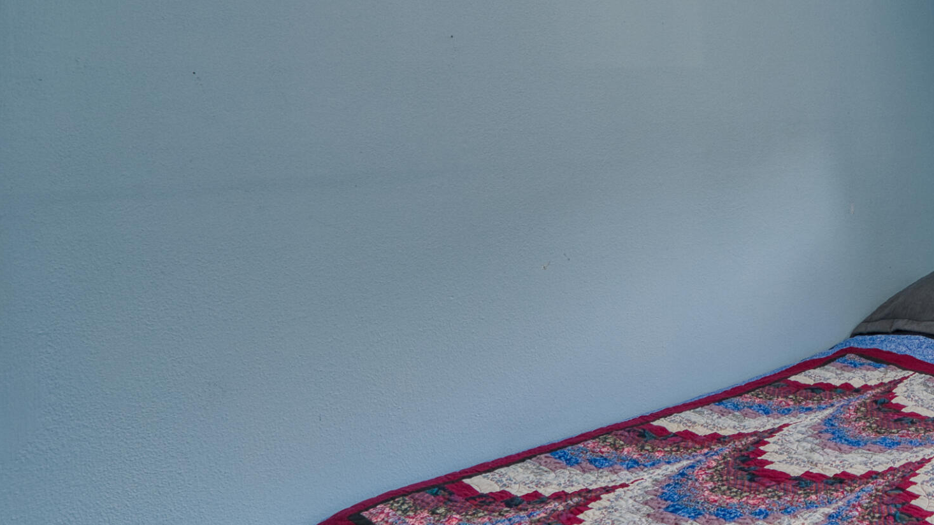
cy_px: 178
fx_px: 743
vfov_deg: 38.5
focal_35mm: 30
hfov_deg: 50.8
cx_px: 949
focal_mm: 14
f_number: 8
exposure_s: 1/30
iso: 500
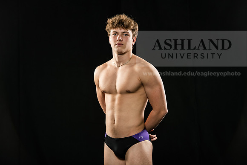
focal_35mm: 122
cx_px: 124
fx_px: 837
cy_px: 82
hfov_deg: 16.8
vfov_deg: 11.2
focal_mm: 122
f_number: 5.6
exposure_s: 1/250
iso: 320
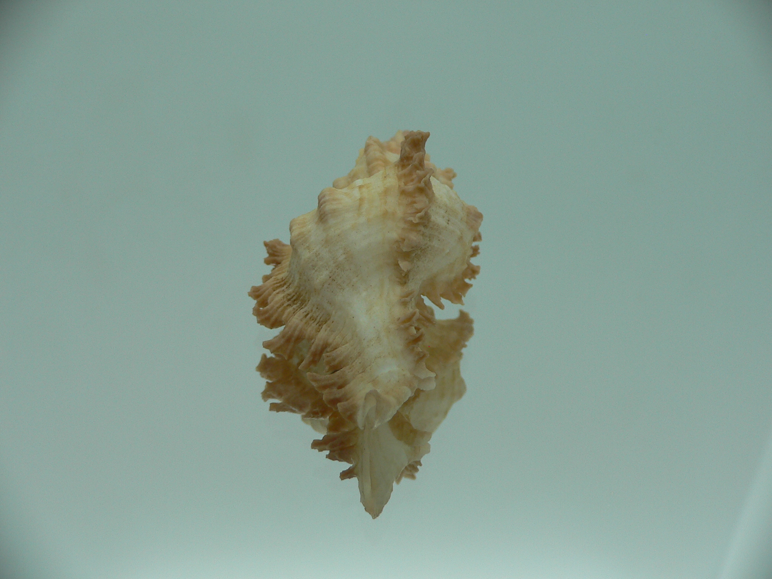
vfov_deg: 40.7
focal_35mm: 35
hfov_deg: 52.6
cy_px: 290
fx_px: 781
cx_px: 386
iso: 80
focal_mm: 4.6
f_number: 2.8
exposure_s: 1/60
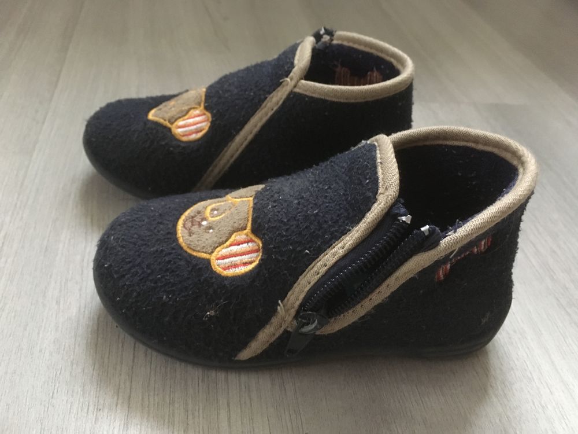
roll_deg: -10.9
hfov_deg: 61.7
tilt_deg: -42.1
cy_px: 217
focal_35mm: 29
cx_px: 289
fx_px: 484
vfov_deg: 48.2
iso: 500
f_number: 2.2
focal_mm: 4.15
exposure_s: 1/17
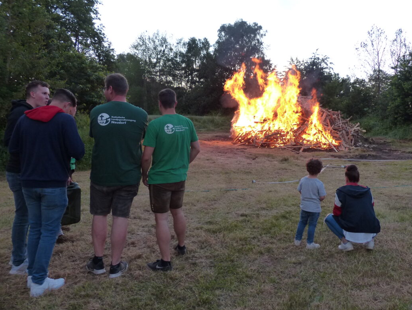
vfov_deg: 48.2
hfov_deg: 61.4
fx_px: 345
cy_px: 145
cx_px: 236
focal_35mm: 29
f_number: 2.8
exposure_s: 1/80
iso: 160
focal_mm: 4.5
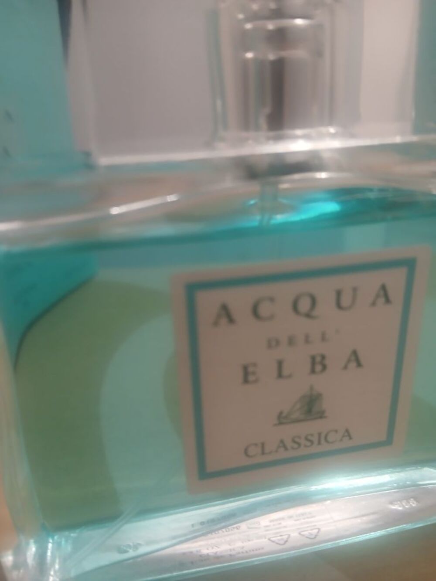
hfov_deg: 53.1
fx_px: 437
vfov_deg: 67.3
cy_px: 290
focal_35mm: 26
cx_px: 218
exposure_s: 1/25
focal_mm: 3.98
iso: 320
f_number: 1.8
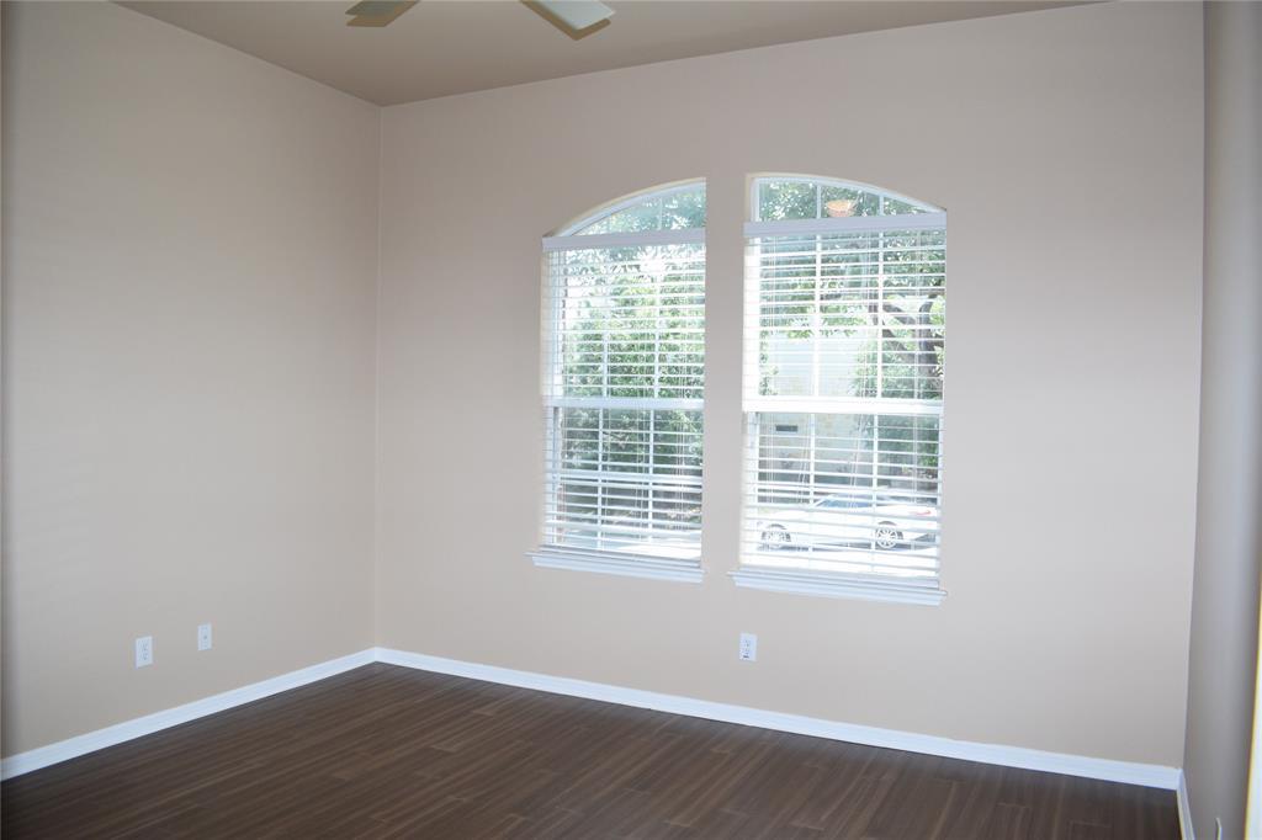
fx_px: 946
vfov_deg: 47.9
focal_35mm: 27
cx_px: 631
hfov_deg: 67.4
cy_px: 420
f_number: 5.6
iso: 400
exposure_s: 1/125
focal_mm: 18
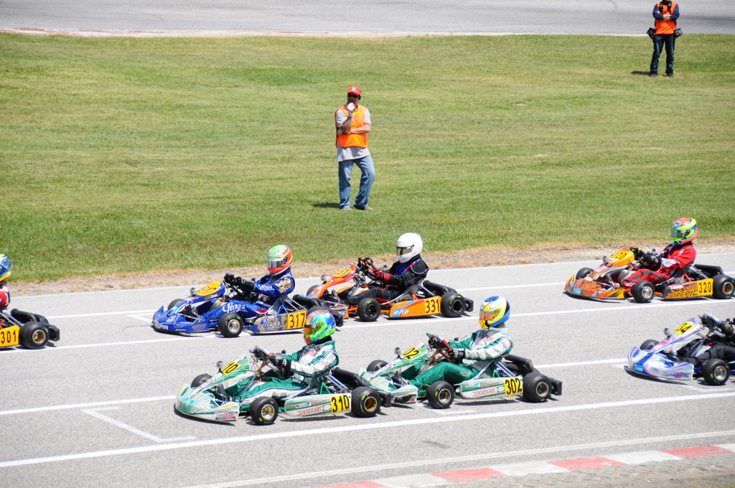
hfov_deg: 13.1
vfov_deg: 8.7
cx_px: 368
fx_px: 3212
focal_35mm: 158
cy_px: 244
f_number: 5.3
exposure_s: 1/2000
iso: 400
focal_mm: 105
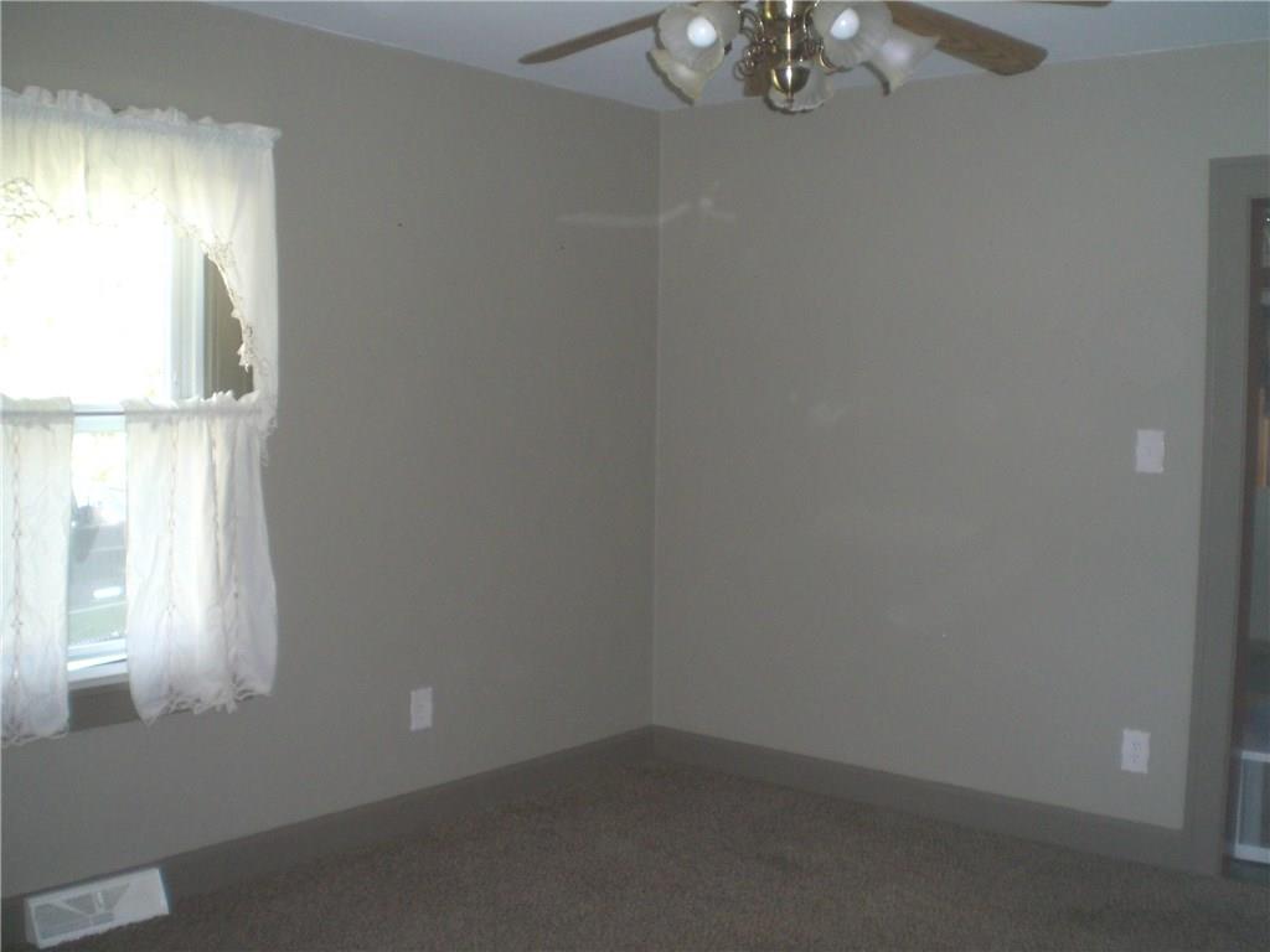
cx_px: 635
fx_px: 1394
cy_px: 476
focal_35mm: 38
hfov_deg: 49.0
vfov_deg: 37.7
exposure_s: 1/60
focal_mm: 6.3
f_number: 3.1
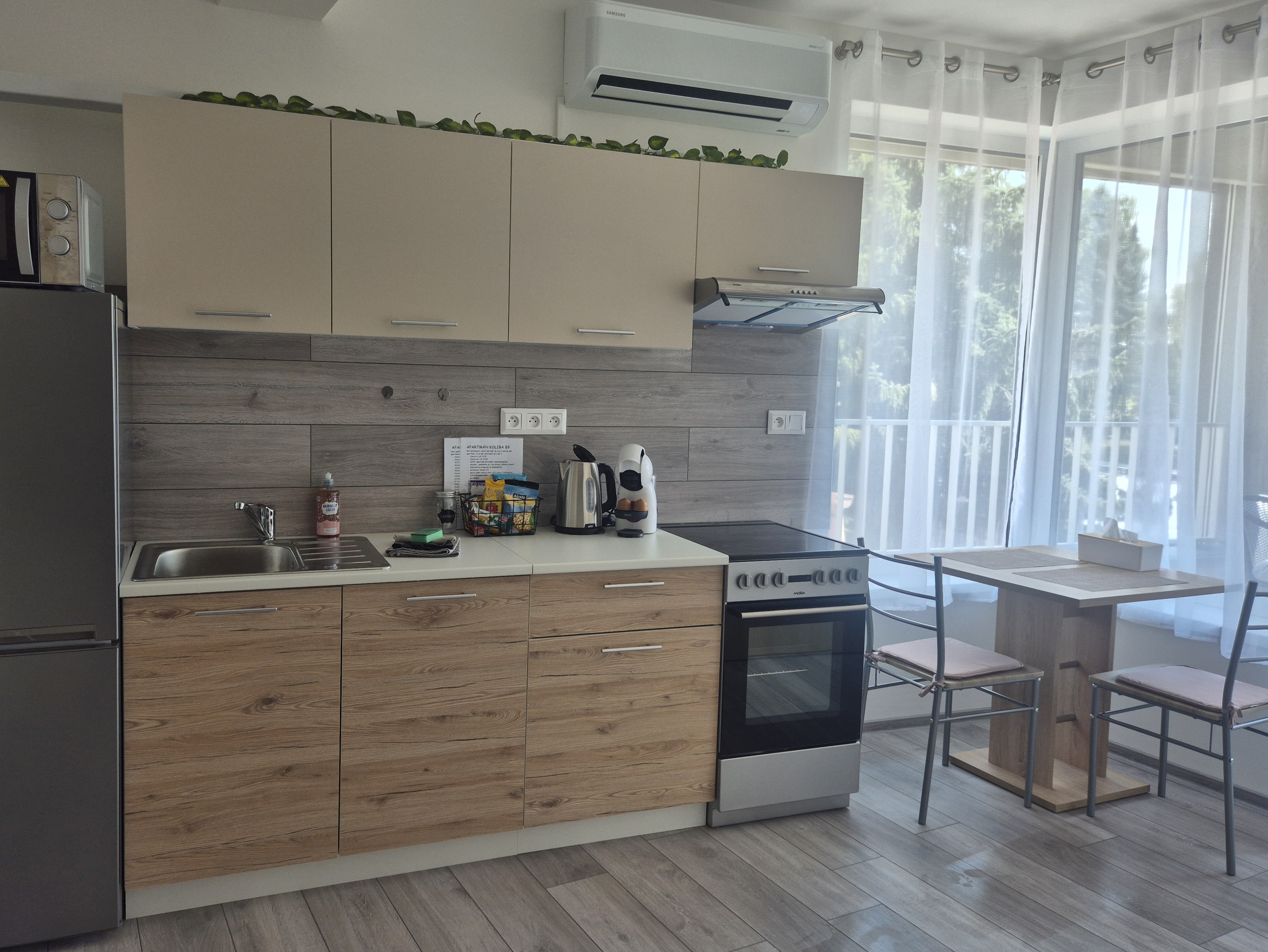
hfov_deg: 65.2
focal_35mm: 27
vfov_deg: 51.3
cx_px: 588
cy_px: 444
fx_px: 989
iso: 32
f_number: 1.8
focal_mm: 5.4
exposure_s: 1/180
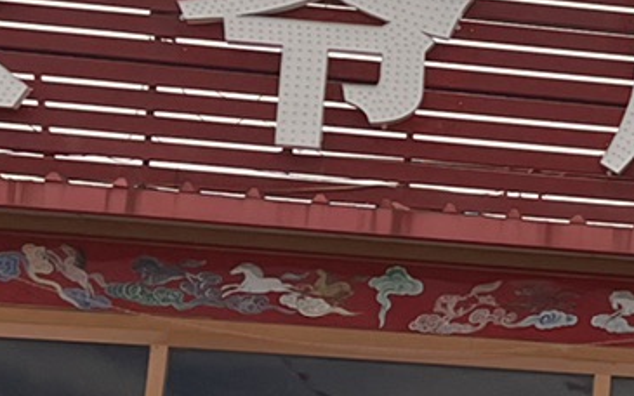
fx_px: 2609
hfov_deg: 12.8
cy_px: 295
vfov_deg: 8.7
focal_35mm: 151
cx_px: 1077
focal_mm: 5.7
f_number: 1.5
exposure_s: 1/8696
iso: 50
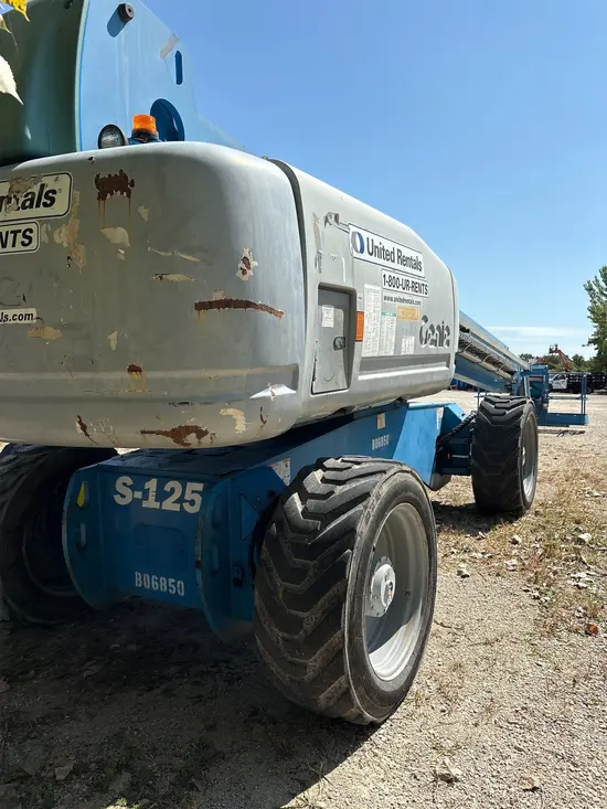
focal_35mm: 26
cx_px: 304
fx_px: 608
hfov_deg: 53.1
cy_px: 404
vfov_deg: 67.3
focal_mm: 5.96
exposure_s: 1/3623
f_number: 1.6
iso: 50
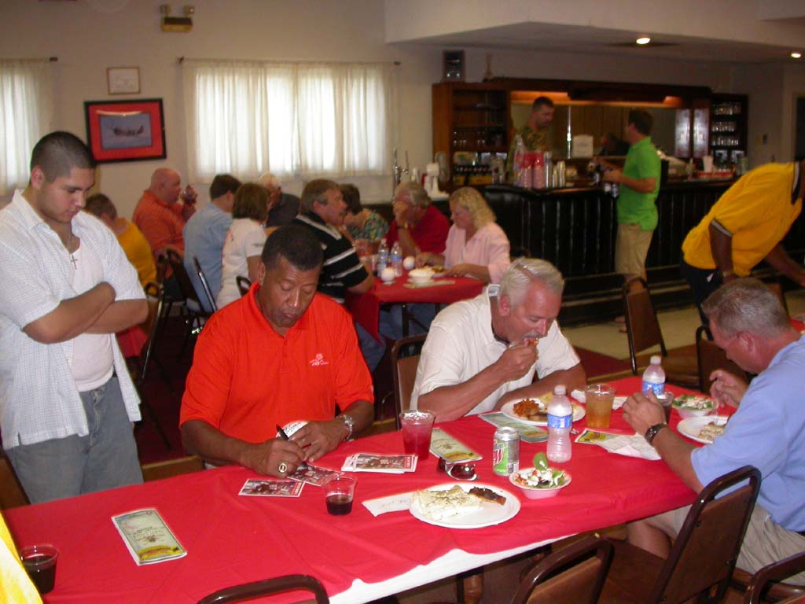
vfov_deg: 37.7
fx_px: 884
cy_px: 302
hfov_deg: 49.0
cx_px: 402
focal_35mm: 38
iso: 200
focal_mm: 7.85
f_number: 2.6
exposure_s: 1/60
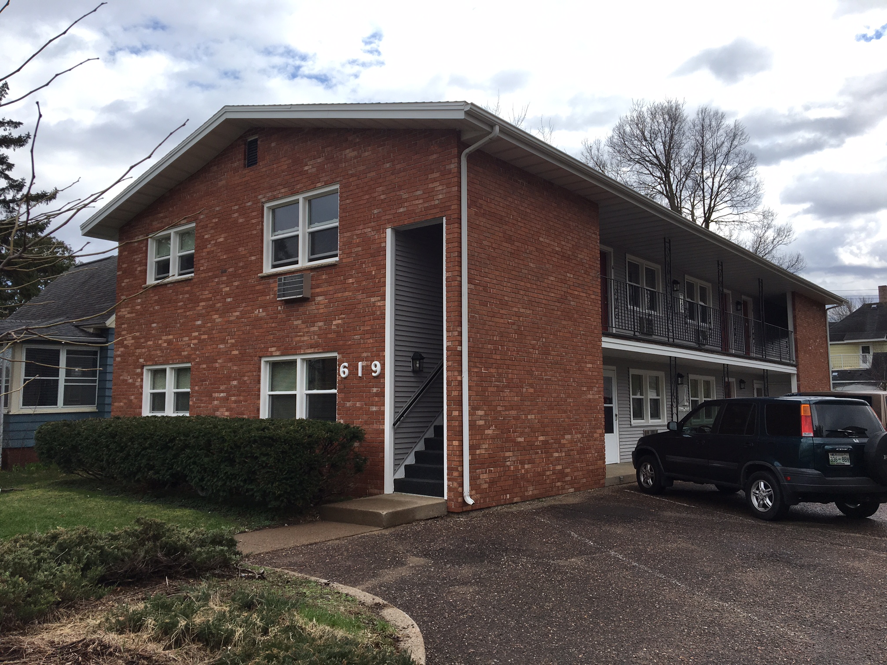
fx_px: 743
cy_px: 332
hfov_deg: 61.7
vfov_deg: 48.2
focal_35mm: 29
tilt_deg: +6.7
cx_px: 444
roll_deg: -0.4
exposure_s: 1/1374
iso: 25
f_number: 2.2
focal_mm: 4.15
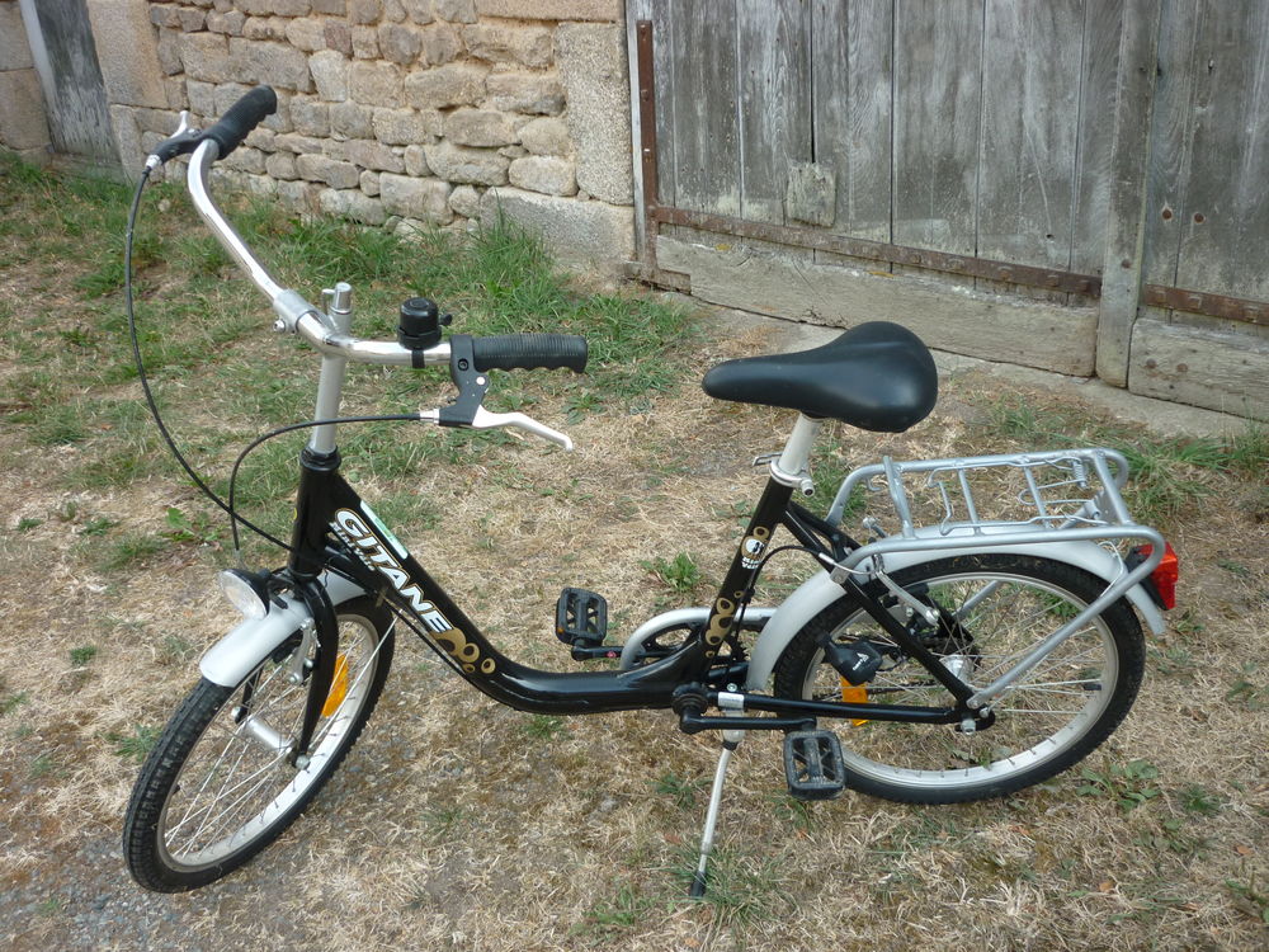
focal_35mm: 33
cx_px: 634
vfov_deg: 42.9
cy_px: 476
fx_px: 1210
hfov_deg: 55.4
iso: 80
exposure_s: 1/160
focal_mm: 5.5
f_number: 2.8
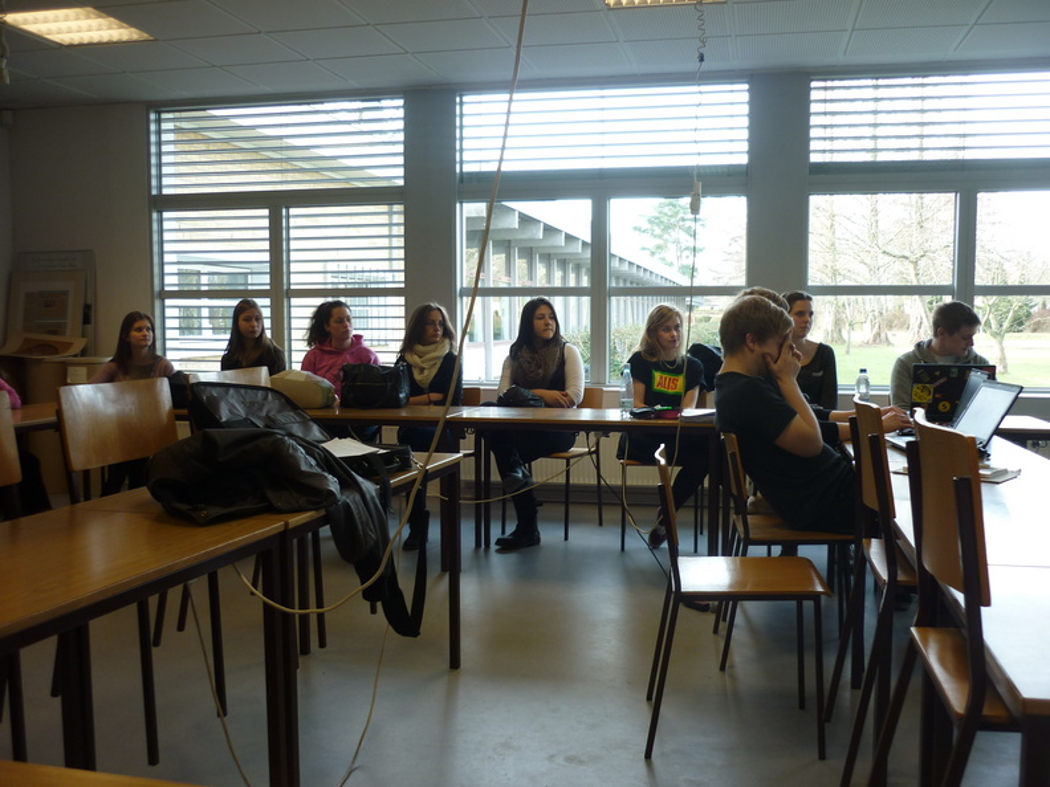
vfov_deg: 42.9
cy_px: 394
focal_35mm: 33
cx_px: 525
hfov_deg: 55.4
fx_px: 1001
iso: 80
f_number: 2.8
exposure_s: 1/30
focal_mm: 5.5
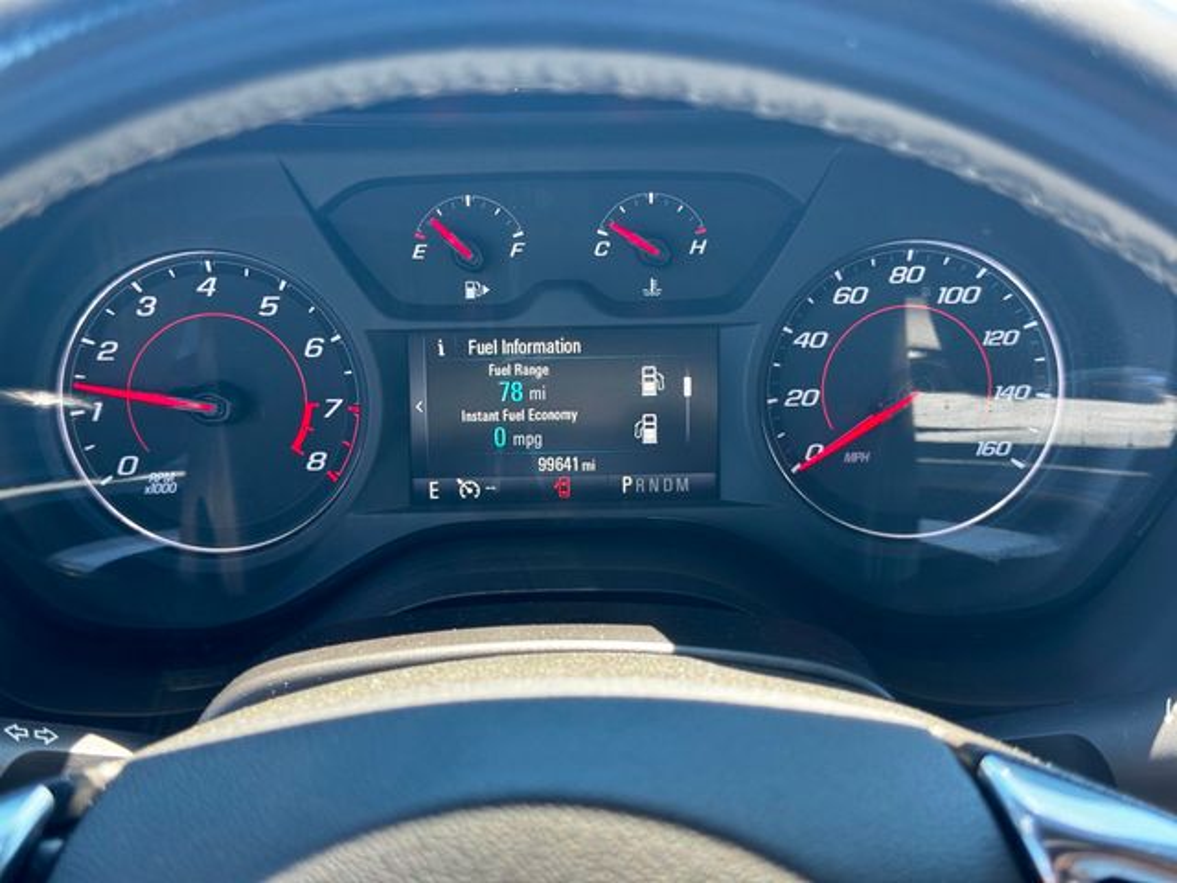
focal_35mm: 48
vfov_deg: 30.3
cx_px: 588
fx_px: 1632
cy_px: 442
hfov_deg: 39.7
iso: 80
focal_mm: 6.76
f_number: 1.78
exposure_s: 1/121
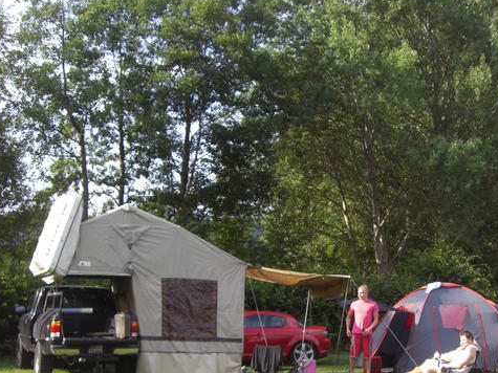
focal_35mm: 56
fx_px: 805
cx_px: 355
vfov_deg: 25.9
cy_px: 264
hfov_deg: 33.8
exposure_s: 1/320
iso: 64
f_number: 2.7
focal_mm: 6.2
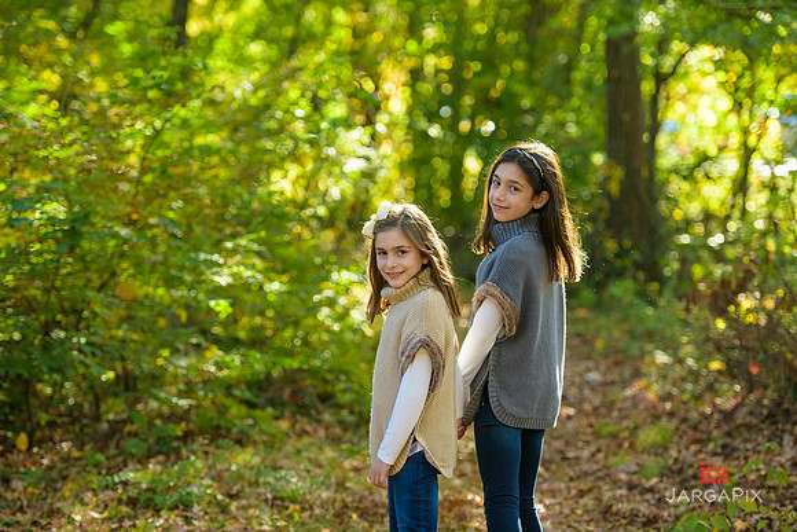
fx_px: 2480
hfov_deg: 18.3
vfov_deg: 12.2
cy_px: 266
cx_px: 398
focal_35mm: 112
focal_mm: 112
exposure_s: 1/200
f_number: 3.2
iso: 200
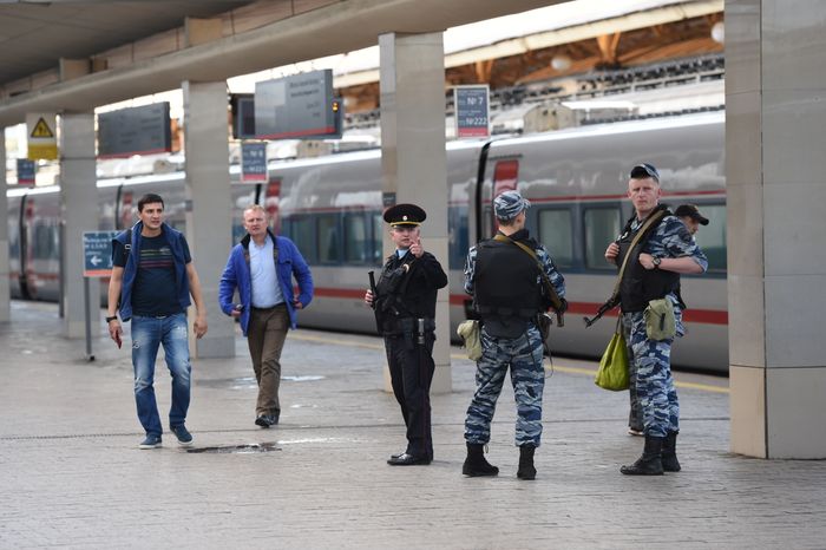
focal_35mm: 140
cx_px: 413
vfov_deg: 9.8
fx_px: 3211
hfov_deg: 14.7
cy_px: 275
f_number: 3.5
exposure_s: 1/1600
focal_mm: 140
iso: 2000
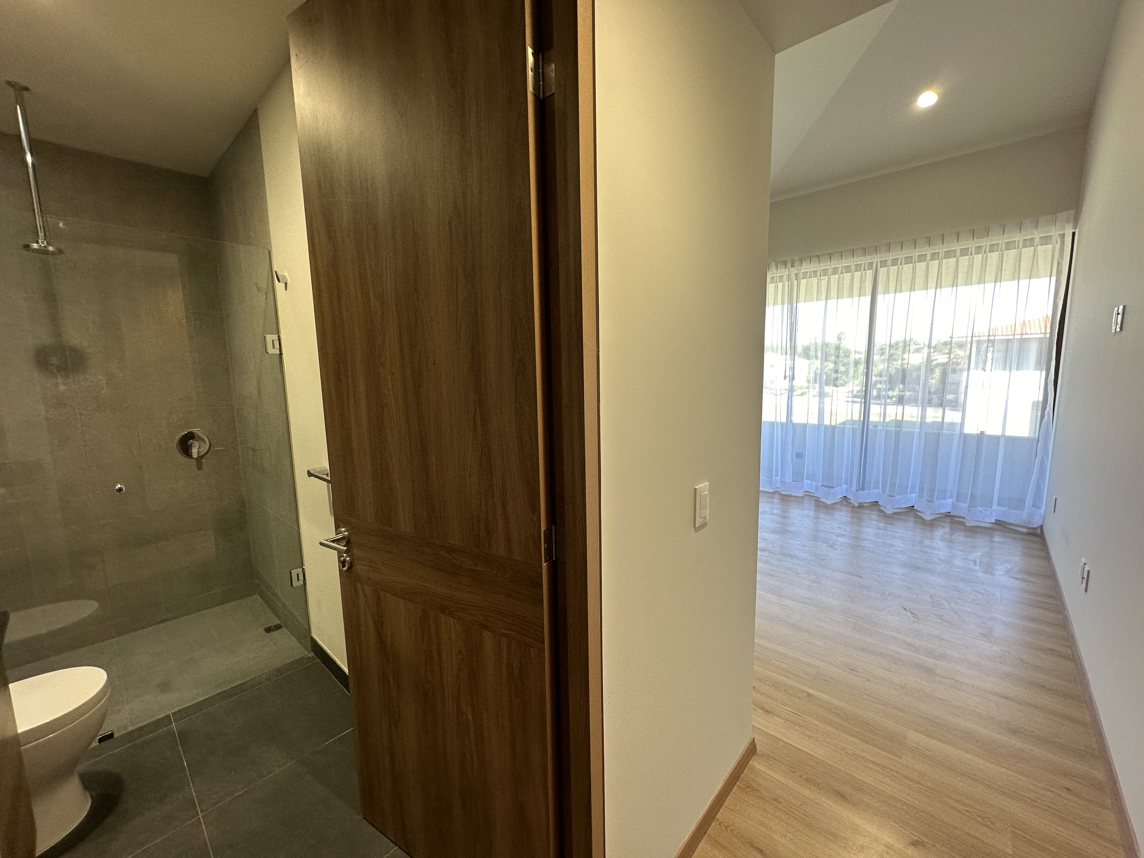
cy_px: 429
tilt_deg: -7.1
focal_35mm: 14
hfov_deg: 102.1
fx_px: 463
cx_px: 572
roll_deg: +0.6
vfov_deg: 85.7
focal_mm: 2.22
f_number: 2.2
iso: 125
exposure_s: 1/120
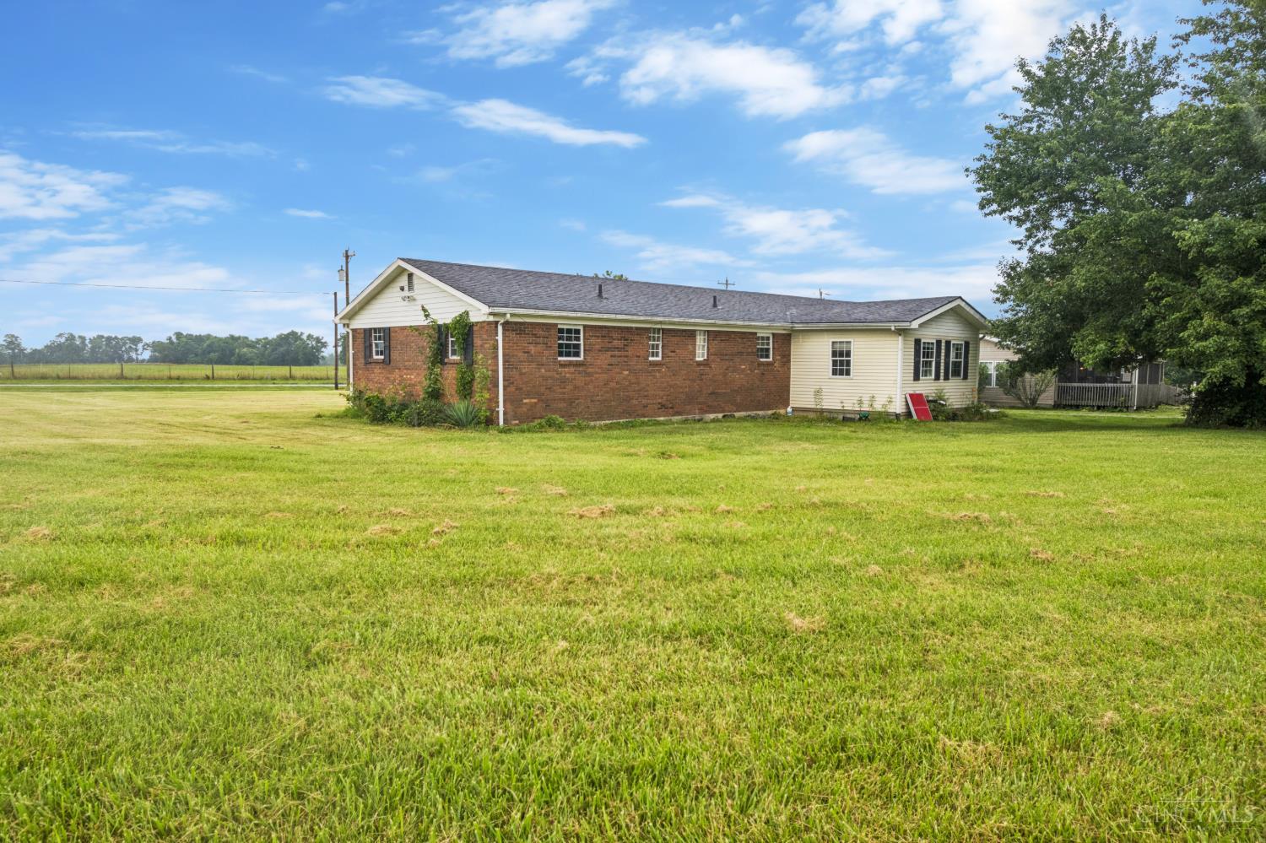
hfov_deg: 78.6
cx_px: 633
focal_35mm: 22
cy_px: 422
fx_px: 773
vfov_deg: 57.2
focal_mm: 8.4
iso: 100
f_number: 2.8
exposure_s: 1/500
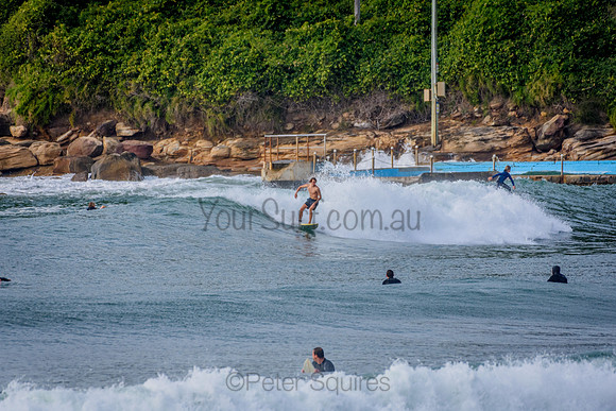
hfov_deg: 2.7
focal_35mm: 750
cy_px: 206
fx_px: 12836
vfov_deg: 1.8
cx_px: 308
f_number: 5.6
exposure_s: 1/2000
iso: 450
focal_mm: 500
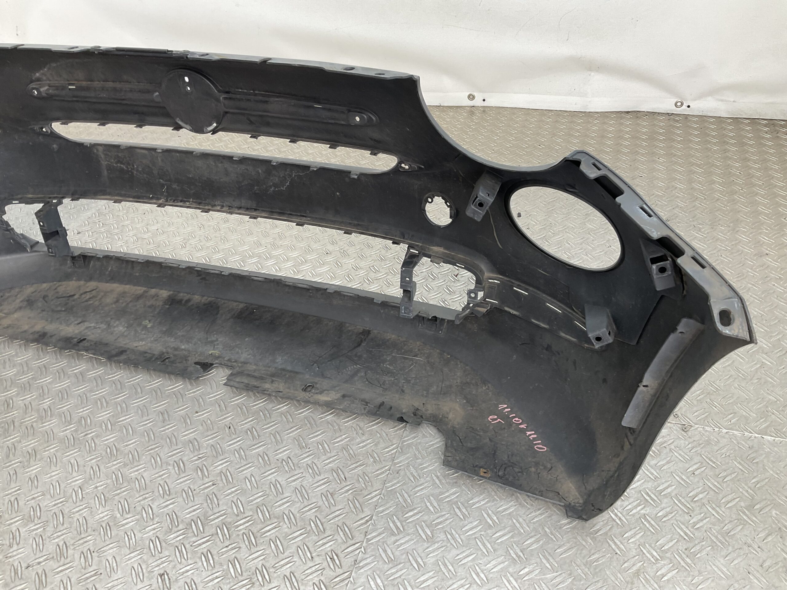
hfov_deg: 61.7
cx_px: 394
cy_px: 295
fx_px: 659
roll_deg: +4.6
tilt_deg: -38.2
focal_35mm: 29
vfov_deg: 48.2
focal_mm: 3
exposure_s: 1/120
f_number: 1.8
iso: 32
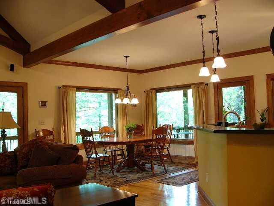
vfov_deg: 39.7
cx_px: 137
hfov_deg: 51.4
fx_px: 285
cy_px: 103
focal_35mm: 36
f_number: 2.8
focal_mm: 6
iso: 100
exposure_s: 1/13
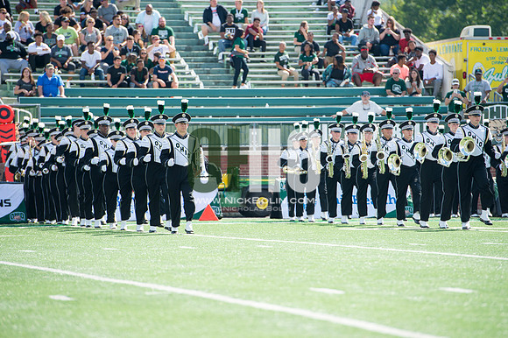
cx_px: 254
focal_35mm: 200
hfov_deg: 10.3
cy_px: 169
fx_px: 2821
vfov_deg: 6.9
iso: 200
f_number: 4.5
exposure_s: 1/1000
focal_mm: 200
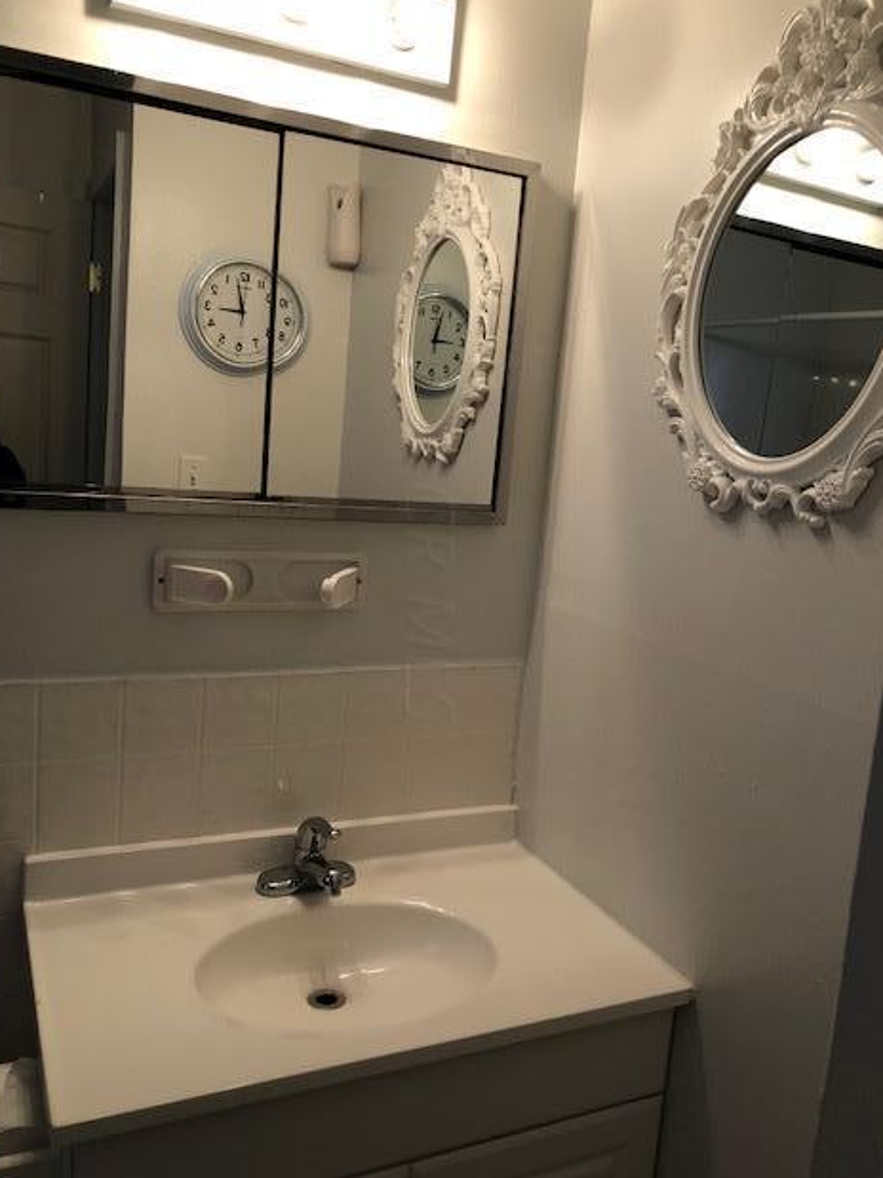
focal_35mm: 30
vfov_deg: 60.0
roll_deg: -4.6
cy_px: 601
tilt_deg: -9.8
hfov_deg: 46.8
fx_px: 1021
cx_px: 430
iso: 20
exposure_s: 1/30
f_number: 1.8
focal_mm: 3.99
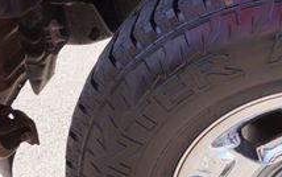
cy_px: 123
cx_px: 283
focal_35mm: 73
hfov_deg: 26.6
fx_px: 561
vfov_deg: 17.8
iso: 100
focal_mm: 16
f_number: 6.3
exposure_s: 1/80
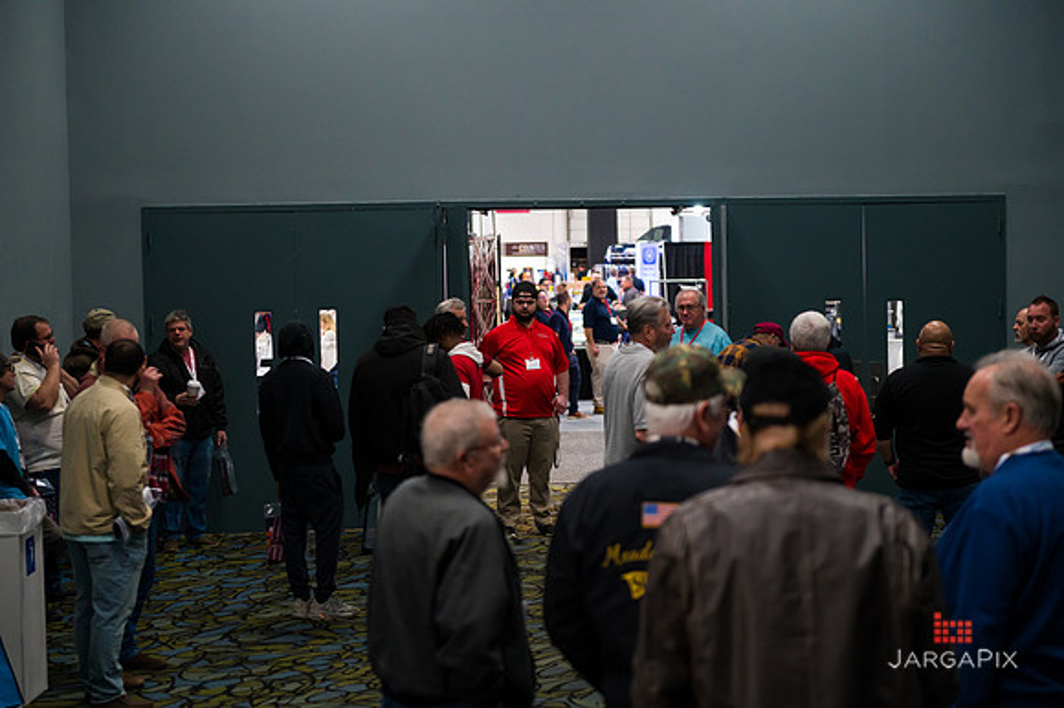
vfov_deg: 19.4
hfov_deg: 28.9
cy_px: 354
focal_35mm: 70
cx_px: 532
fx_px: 2068
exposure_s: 1/200
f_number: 3.2
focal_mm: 70
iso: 3200
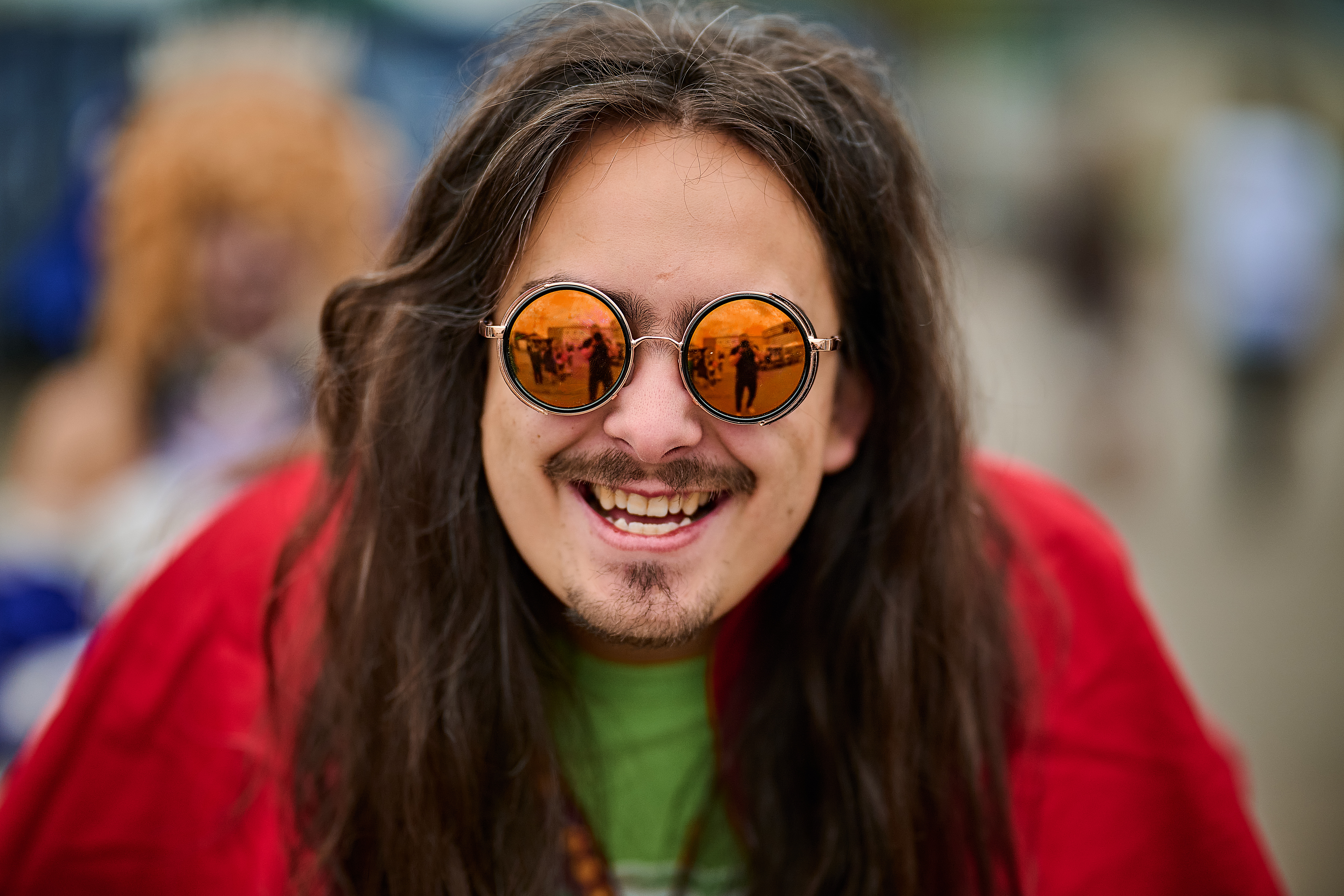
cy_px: 448
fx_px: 3173
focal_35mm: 85
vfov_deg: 16.1
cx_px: 672
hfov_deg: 23.9
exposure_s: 1/8000
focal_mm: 85
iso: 320
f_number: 1.3
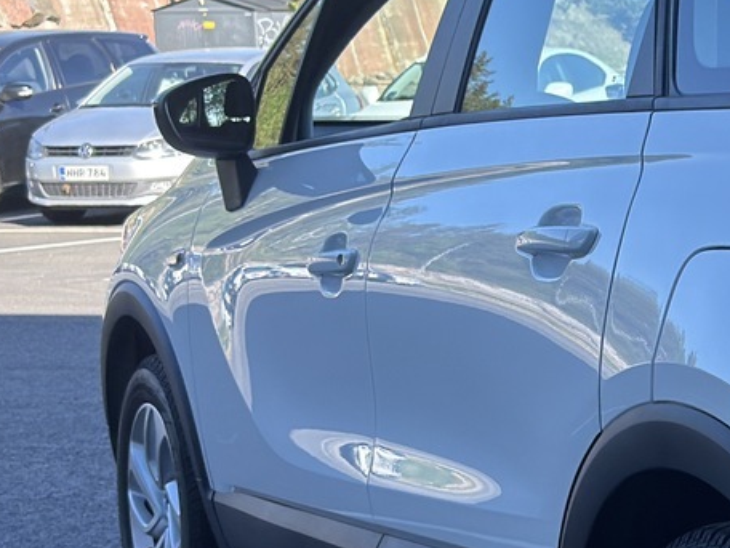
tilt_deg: -9.5
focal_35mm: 120
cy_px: 437
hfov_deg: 15.5
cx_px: 1004
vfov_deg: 12.3
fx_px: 2531
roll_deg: +0.3
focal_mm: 6.76
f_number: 1.78
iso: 100
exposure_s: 1/1242
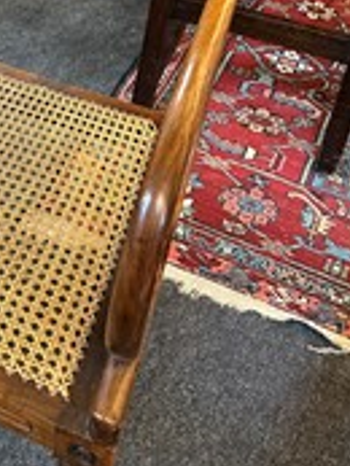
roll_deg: -2.7
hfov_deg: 23.4
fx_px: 808
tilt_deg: -39.3
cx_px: 0
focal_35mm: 60
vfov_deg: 31.6
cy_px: 121
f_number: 1.5
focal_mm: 5.7
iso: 250
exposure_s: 1/50
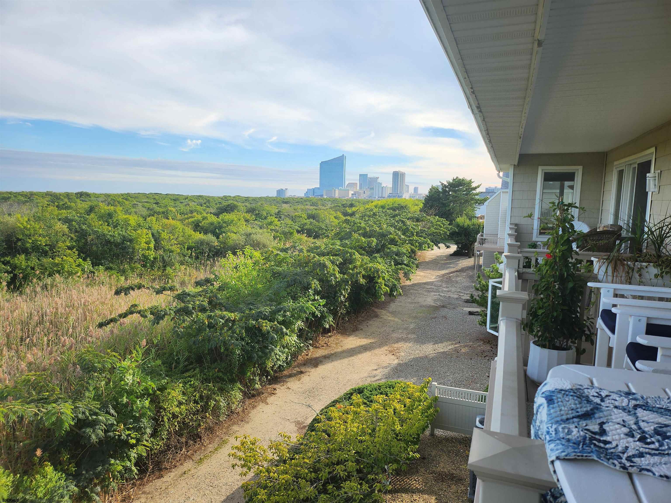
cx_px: 336
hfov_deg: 71.6
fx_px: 465
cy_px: 252
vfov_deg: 56.8
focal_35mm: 24
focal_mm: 5
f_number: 1.8
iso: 50
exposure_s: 1/1936
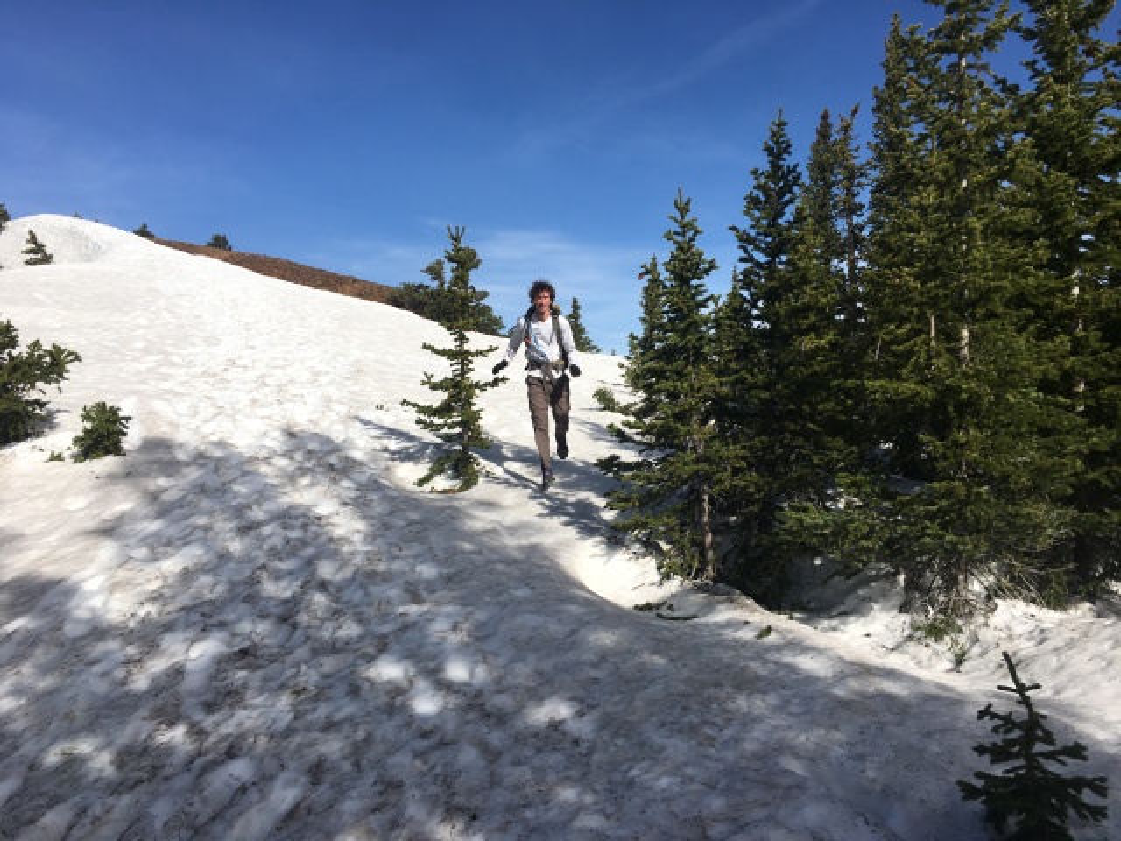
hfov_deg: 61.7
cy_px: 420
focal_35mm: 29
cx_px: 560
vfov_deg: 48.2
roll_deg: +0.7
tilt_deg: +0.6
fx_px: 939
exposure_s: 1/2747
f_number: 2.2
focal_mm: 4.15
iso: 25
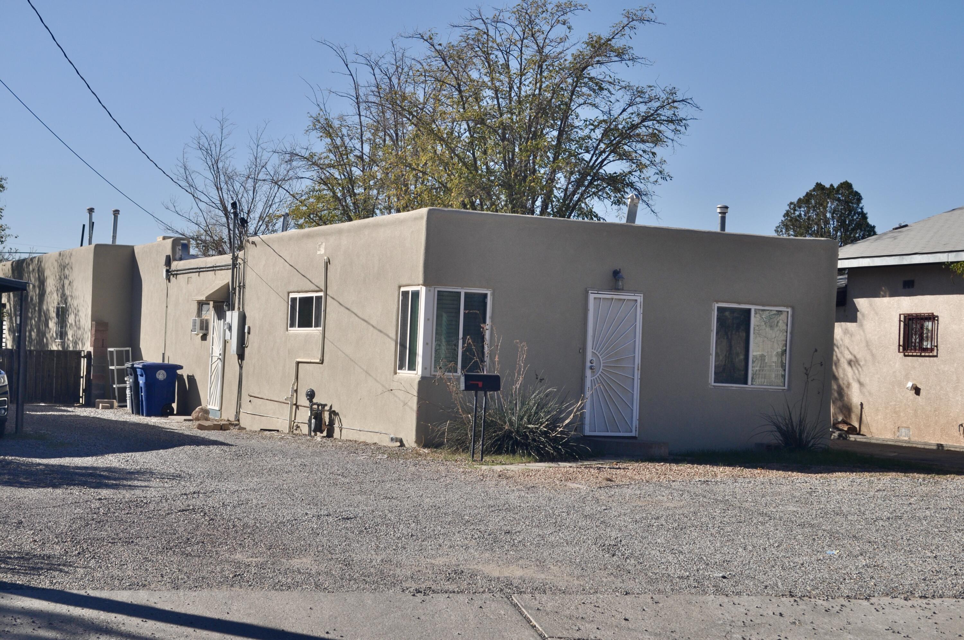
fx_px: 1845
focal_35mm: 69
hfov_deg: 29.3
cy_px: 320
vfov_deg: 19.7
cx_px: 482
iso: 200
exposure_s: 1/200
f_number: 7.1
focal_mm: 46
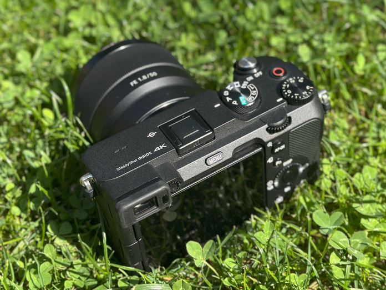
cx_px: 193
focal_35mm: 48
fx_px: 535
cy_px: 145
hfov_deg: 39.7
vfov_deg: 30.3
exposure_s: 1/2203
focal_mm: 6.86
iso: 80
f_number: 1.78
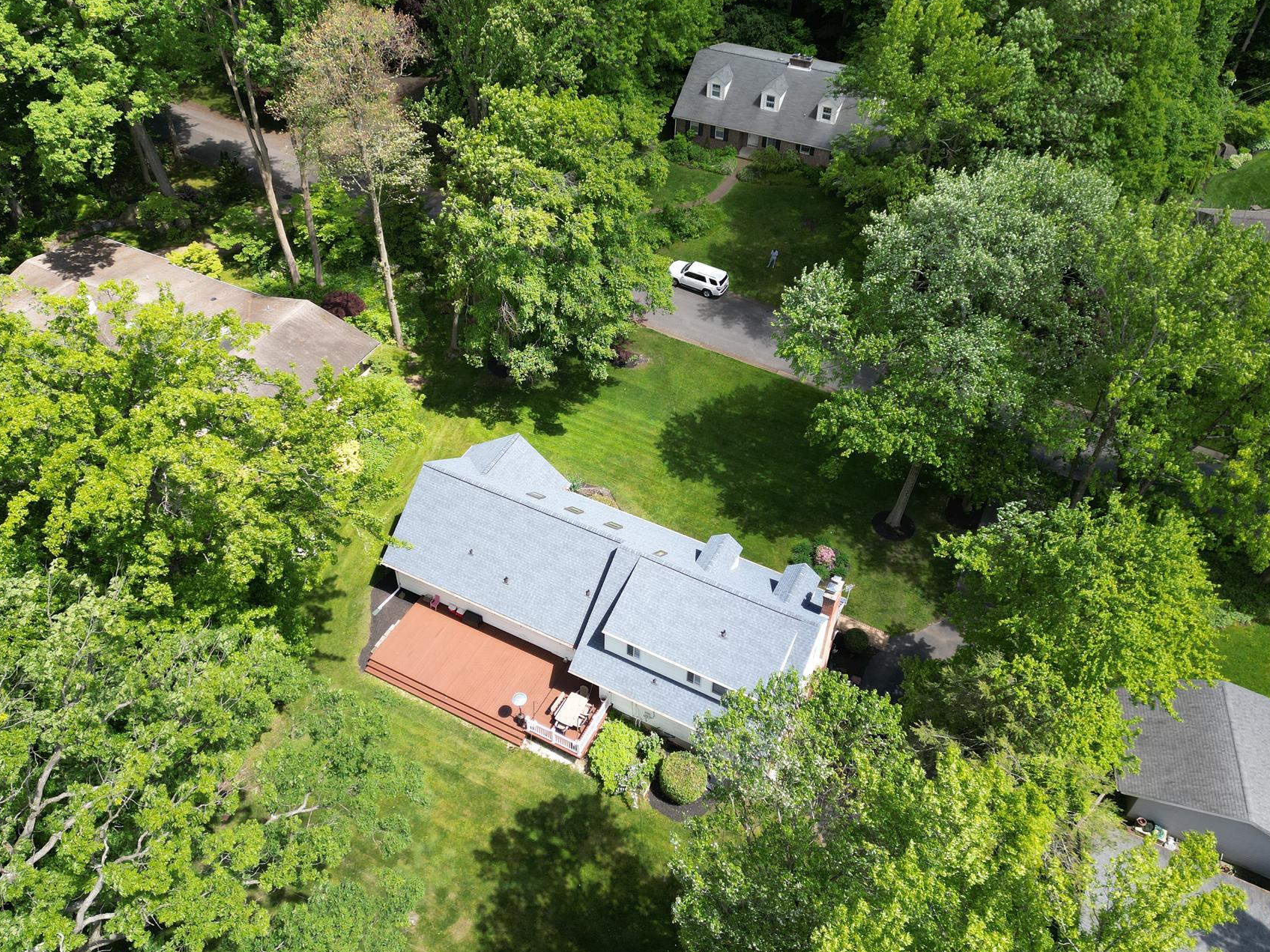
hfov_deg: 61.6
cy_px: 470
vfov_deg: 48.2
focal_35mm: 29
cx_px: 591
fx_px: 1064
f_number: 1.7
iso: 100
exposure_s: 1/1250
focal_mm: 6.72
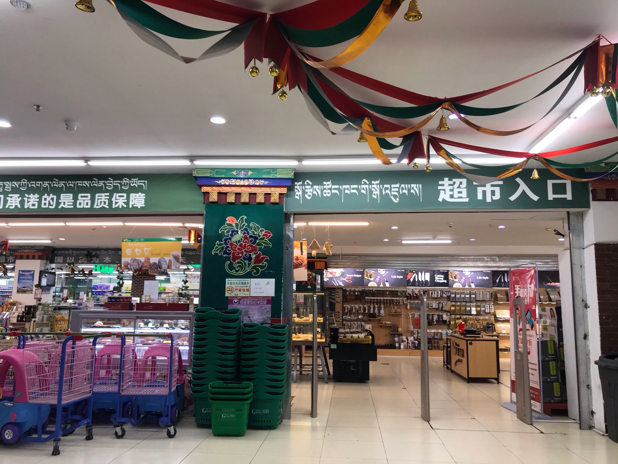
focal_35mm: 28
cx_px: 309
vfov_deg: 49.8
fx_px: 500
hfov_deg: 63.4
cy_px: 232
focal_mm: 3.99
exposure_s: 1/50
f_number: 1.8
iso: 25
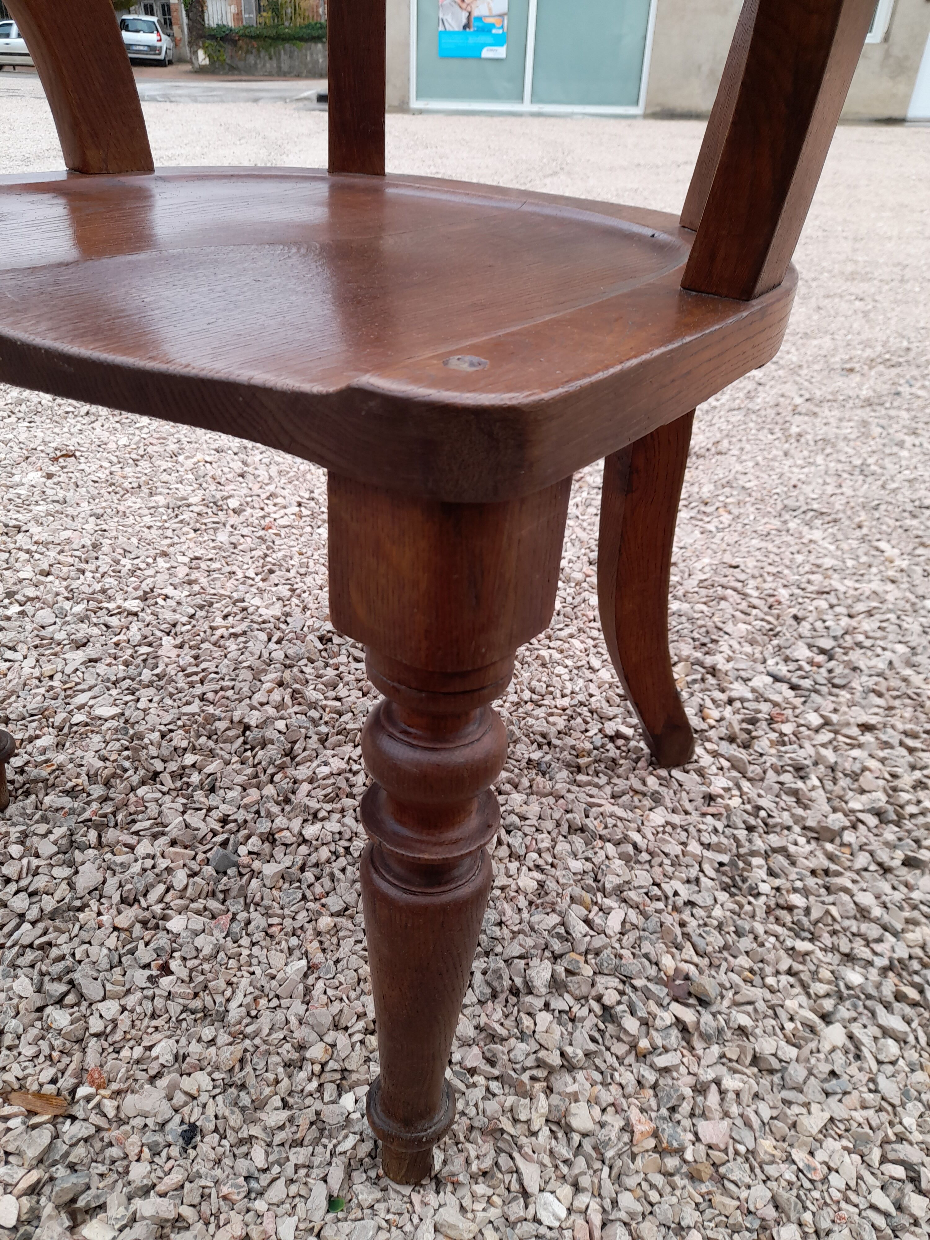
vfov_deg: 69.4
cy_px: 620
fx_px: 896
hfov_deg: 54.9
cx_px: 465
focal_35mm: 25
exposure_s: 1/104
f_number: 2
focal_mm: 4.6
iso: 20
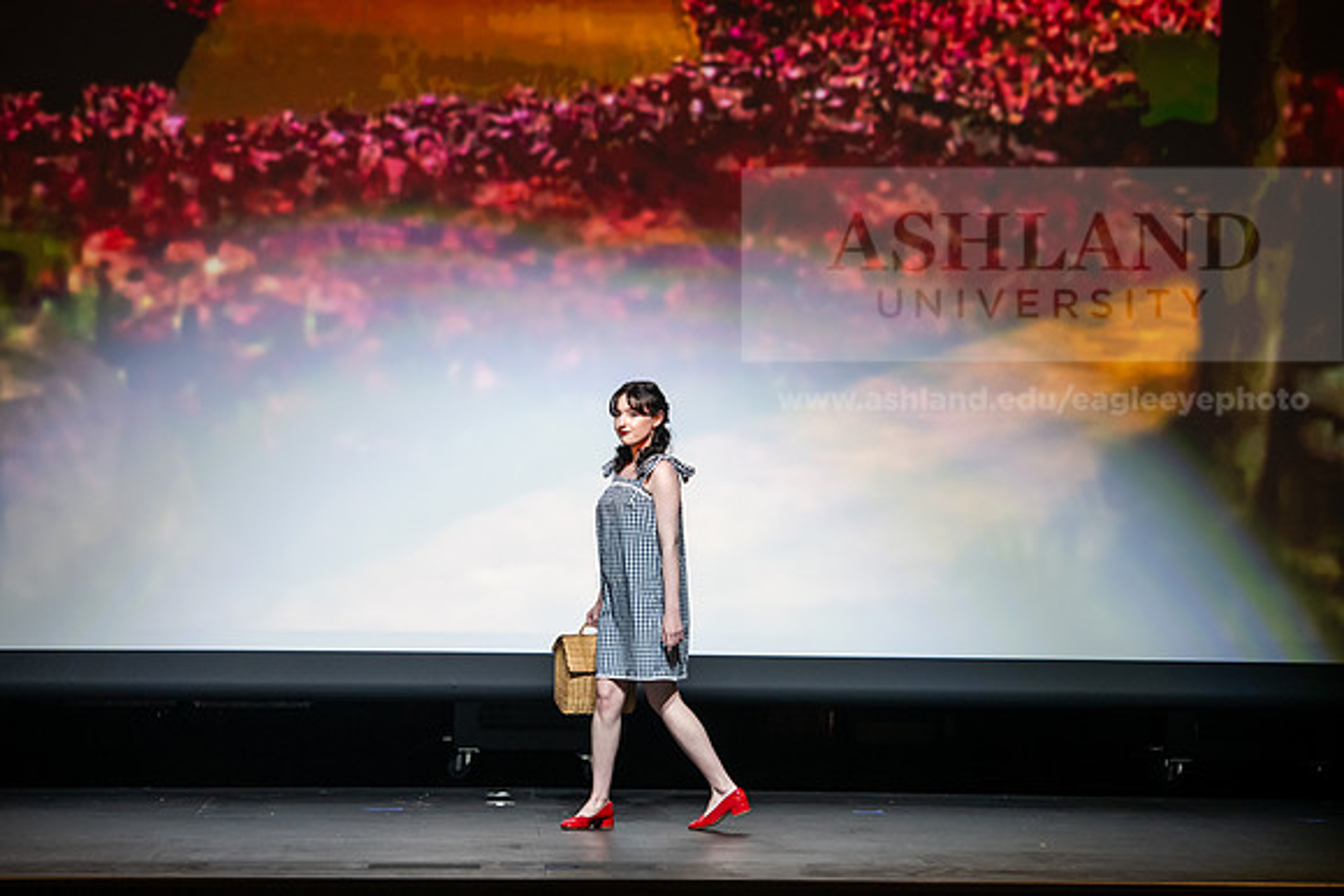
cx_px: 672
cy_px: 448
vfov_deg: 9.5
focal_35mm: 145
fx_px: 5414
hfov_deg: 14.2
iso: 2500
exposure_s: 1/250
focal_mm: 145
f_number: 3.5
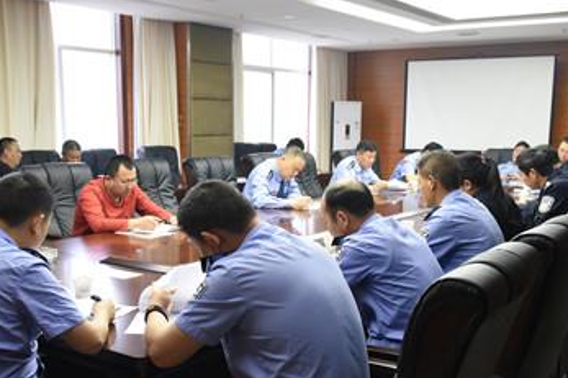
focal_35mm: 46
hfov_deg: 42.7
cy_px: 261
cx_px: 264
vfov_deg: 29.0
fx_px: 725
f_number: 7.1
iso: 2800
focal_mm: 29
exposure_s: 1/30
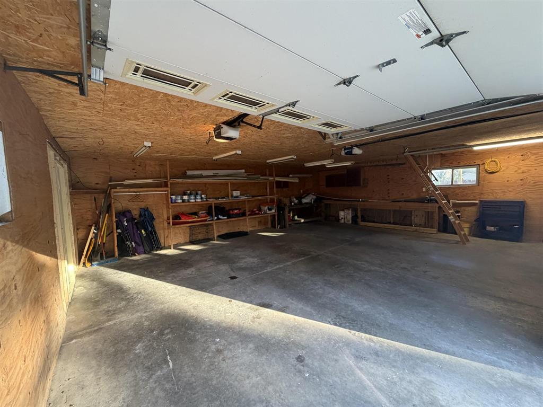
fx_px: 220
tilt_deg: -4.1
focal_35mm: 14
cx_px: 272
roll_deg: +2.5
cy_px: 204
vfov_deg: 85.7
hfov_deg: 102.1
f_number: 2.2
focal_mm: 2.22
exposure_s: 1/120
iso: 320
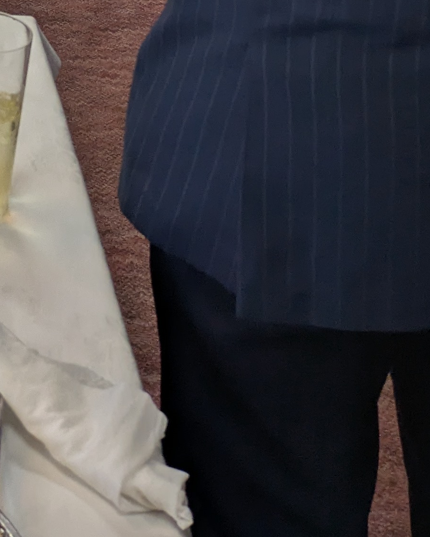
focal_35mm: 100
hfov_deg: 14.7
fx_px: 1591
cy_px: -432
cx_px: -136
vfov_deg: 16.2
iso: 82
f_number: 1.89
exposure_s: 1/320
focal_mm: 5.43
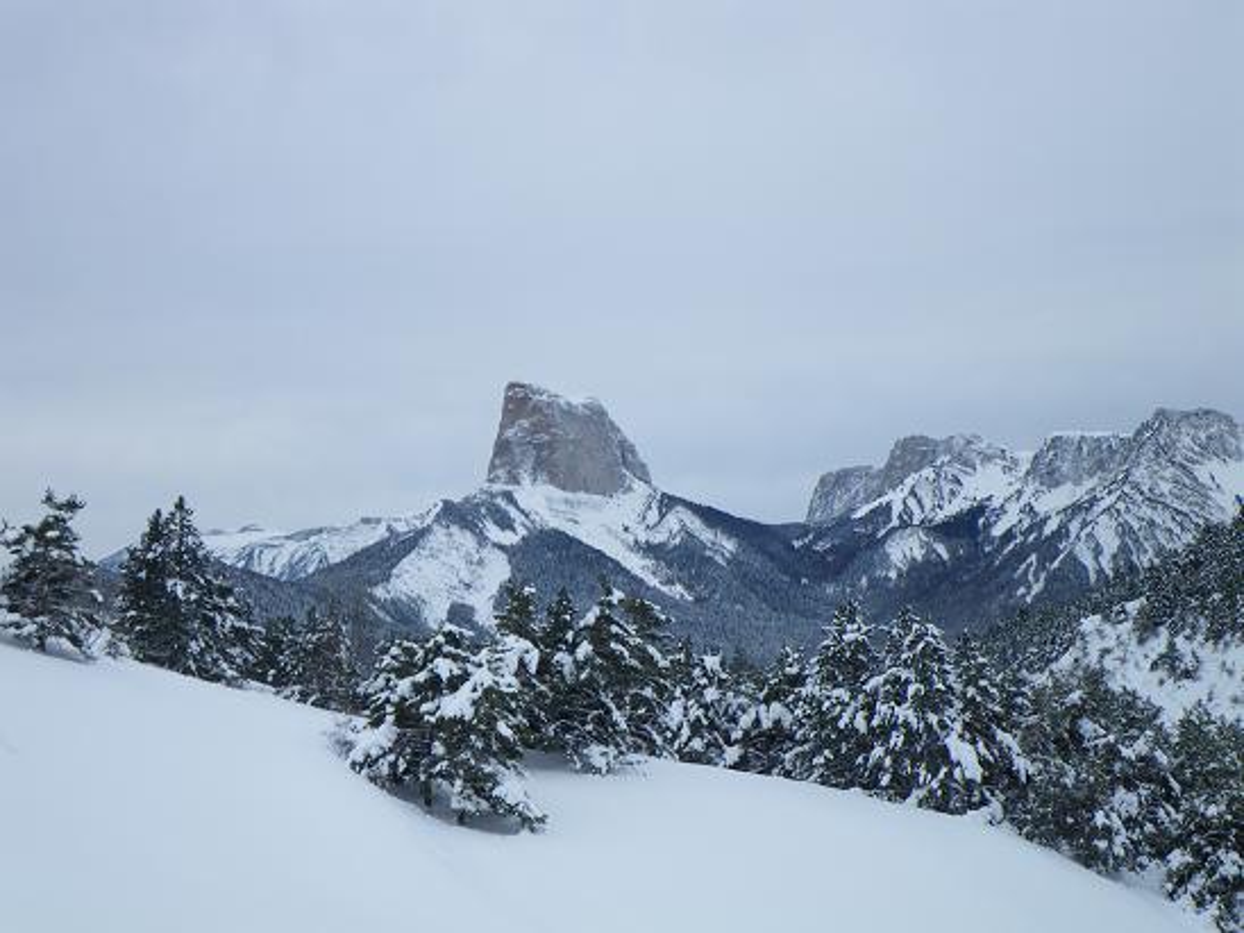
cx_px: 622
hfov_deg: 44.8
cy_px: 466
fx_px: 1509
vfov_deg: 34.3
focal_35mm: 42
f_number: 5
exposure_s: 1/200
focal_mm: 7.5
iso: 50
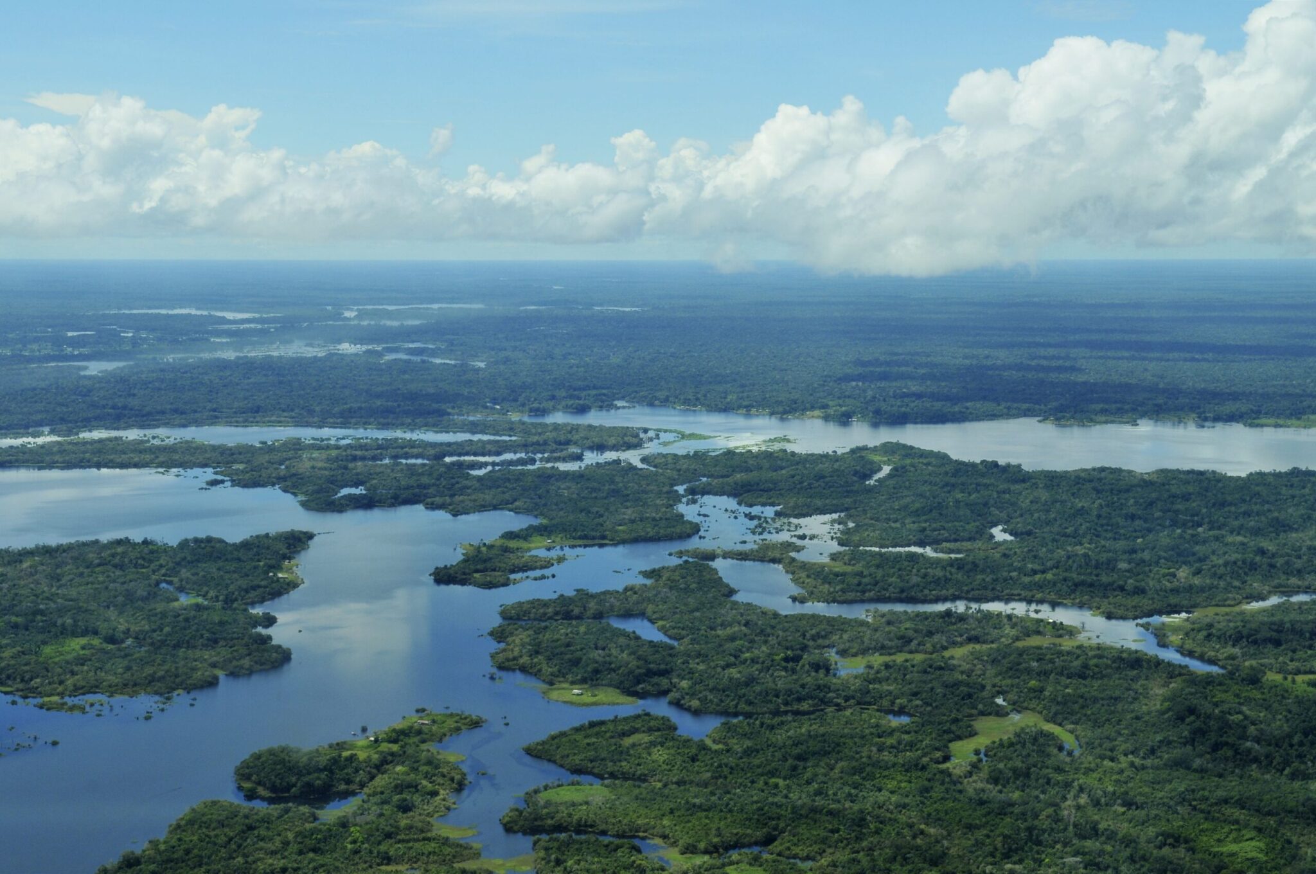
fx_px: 2081
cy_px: 437
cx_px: 658
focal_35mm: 57
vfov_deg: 23.7
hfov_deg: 35.1
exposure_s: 1/400
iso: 200
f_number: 11
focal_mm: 38
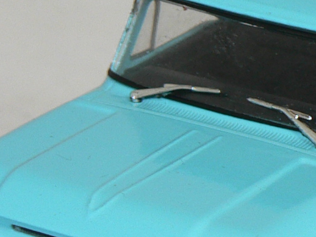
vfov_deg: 2.7
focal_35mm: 553
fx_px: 5051
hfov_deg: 3.6
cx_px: 326
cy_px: 230
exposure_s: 1/60
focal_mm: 18.6
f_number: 3.2
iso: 80
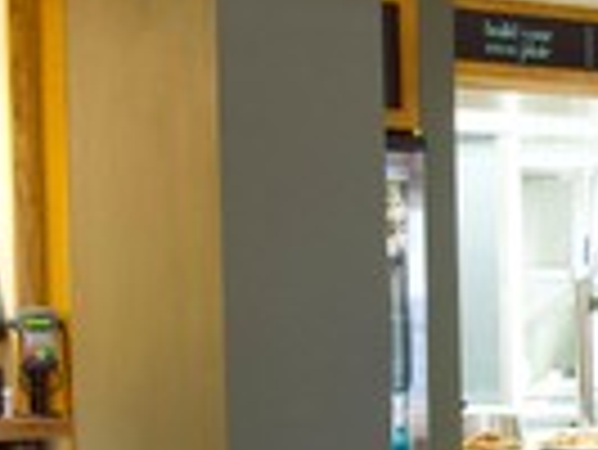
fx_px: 2300
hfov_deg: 13.3
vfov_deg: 11.1
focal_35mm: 133
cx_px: 1093
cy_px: 436
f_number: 8
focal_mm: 24
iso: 200
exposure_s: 1/2
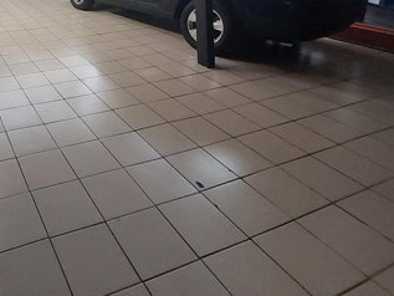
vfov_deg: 45.8
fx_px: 296
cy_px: 9
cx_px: 29
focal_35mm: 26
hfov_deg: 56.6
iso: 320
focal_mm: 1.74
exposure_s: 1/40
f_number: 2.2
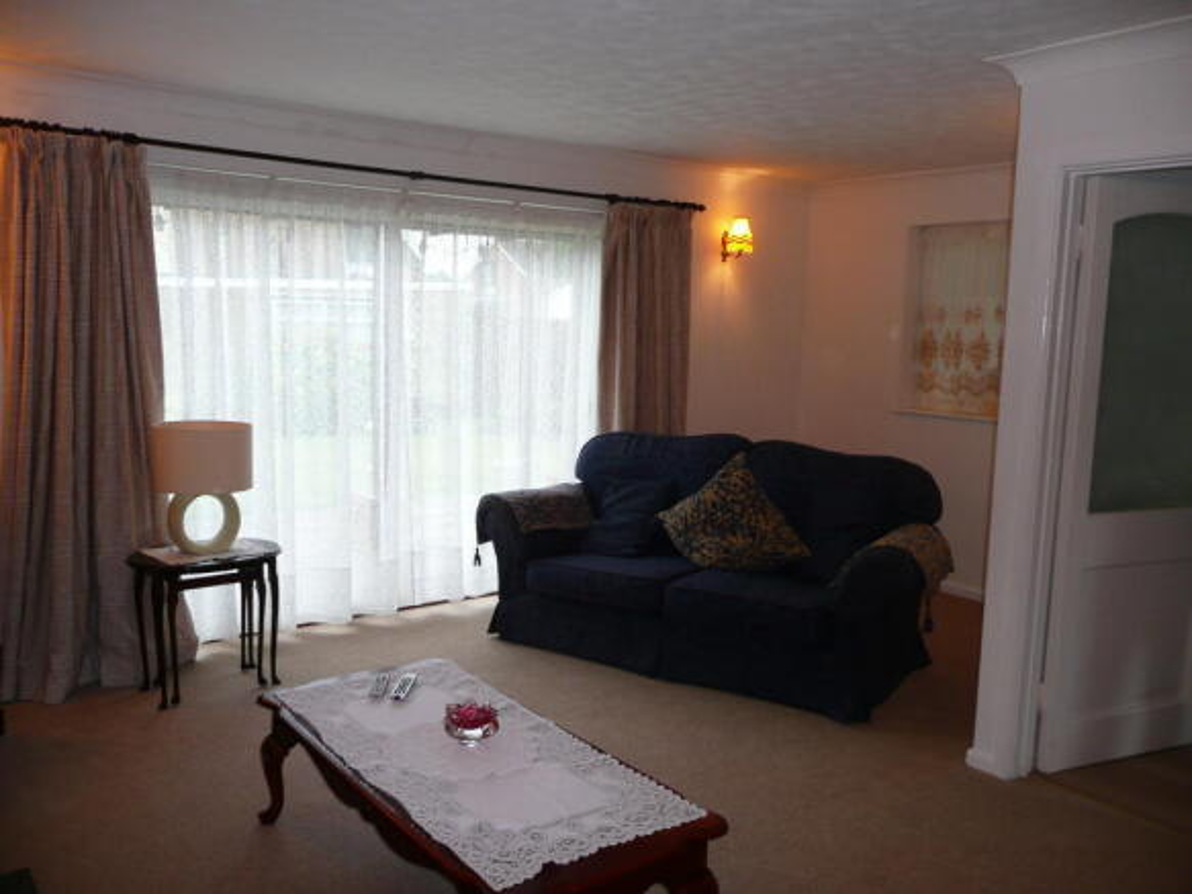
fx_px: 964
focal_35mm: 28
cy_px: 447
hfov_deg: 63.5
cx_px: 596
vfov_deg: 49.7
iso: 125
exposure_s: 1/30
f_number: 3.3
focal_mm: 4.6
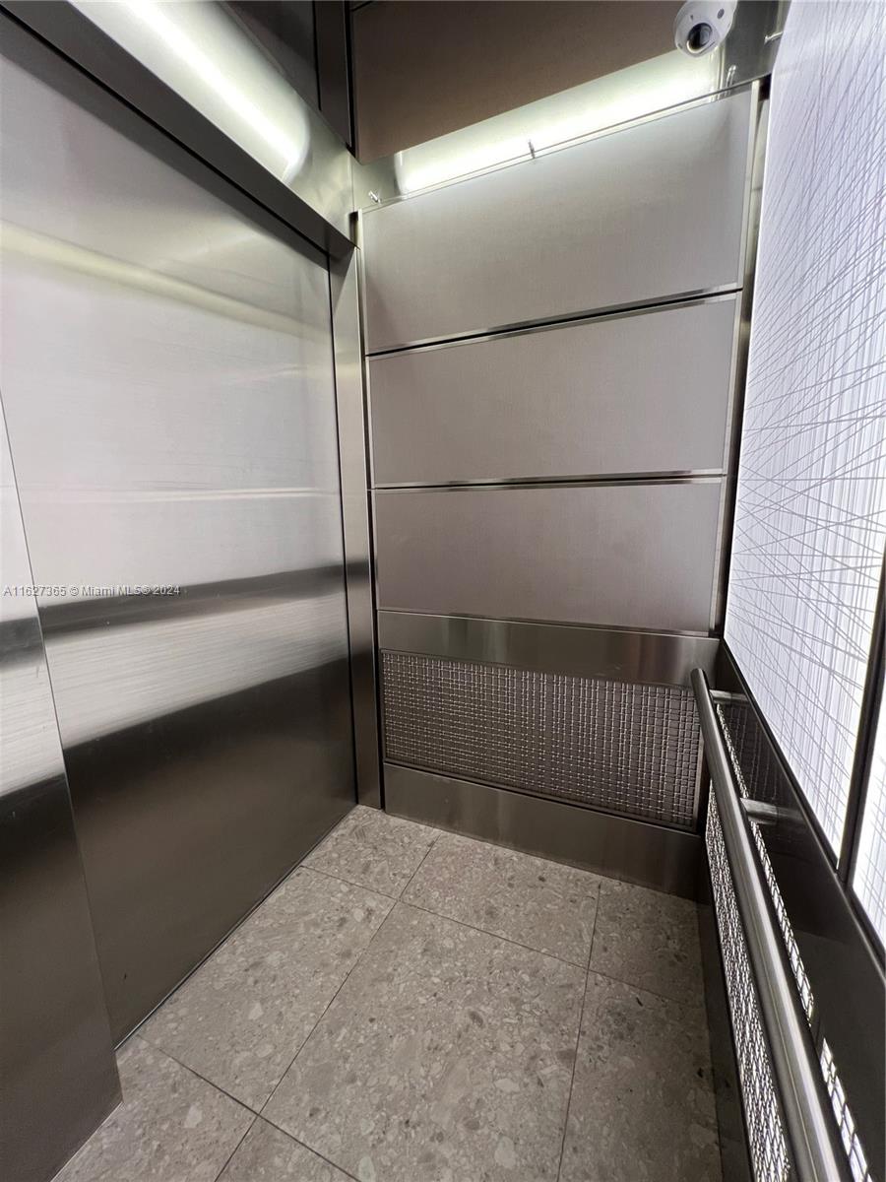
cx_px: 443
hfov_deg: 89.9
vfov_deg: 106.2
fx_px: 444
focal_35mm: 13
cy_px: 591
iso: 160
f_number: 1.8
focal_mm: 1.57
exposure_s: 1/60
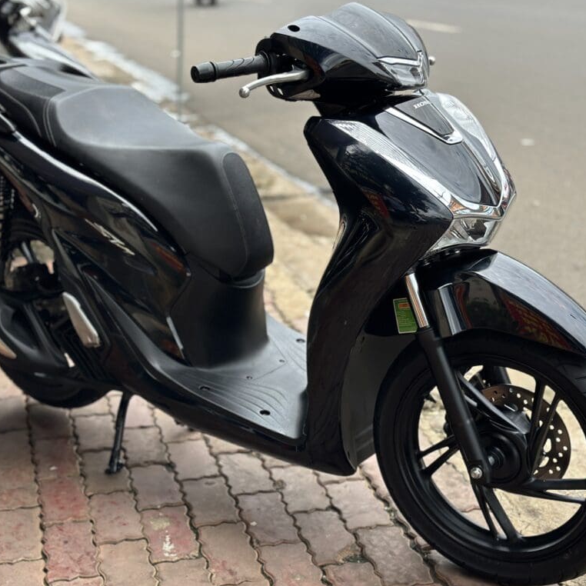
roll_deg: +4.3
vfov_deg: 30.0
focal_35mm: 57
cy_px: 292
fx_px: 1092
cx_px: 264
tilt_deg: -17.8
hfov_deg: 30.0
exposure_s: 1/1433
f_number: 1.78
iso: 80
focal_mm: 6.86
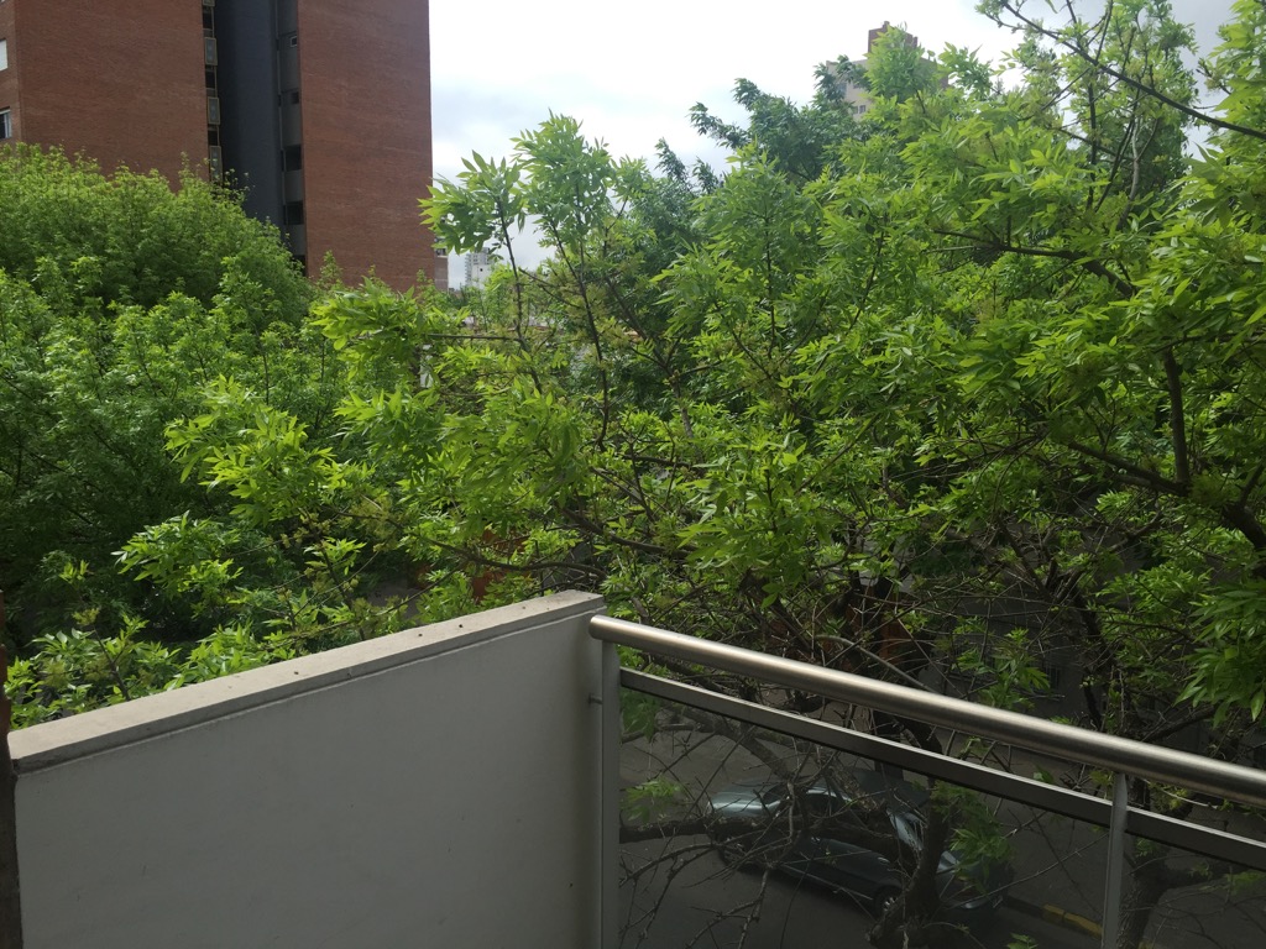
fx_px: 1061
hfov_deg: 61.7
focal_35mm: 29
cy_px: 474
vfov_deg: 48.2
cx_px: 633
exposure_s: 1/1276
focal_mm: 4.15
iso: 32
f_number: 2.2
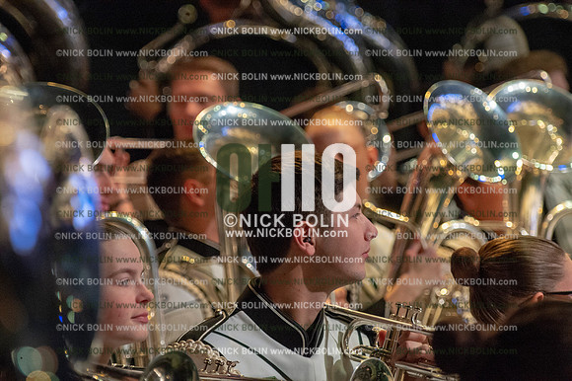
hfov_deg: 10.3
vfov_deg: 6.9
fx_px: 3176
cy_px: 190
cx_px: 286
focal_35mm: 200
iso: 8000
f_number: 5.6
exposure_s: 1/320
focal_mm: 200
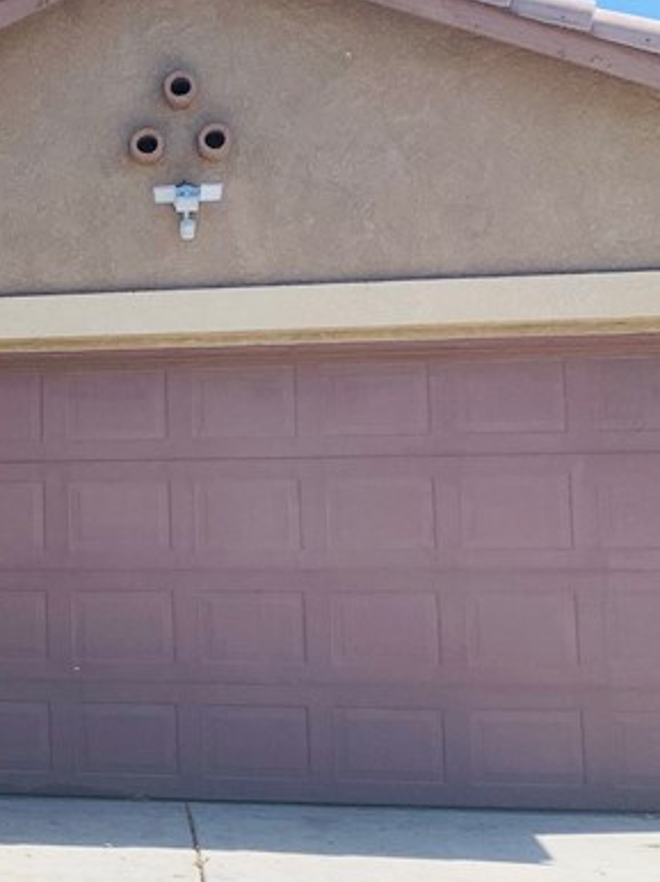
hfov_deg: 19.3
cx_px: -247
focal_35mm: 69
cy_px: 400
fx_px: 1756
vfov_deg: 28.2
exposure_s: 1/1661
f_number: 1.8
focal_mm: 4.25
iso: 25
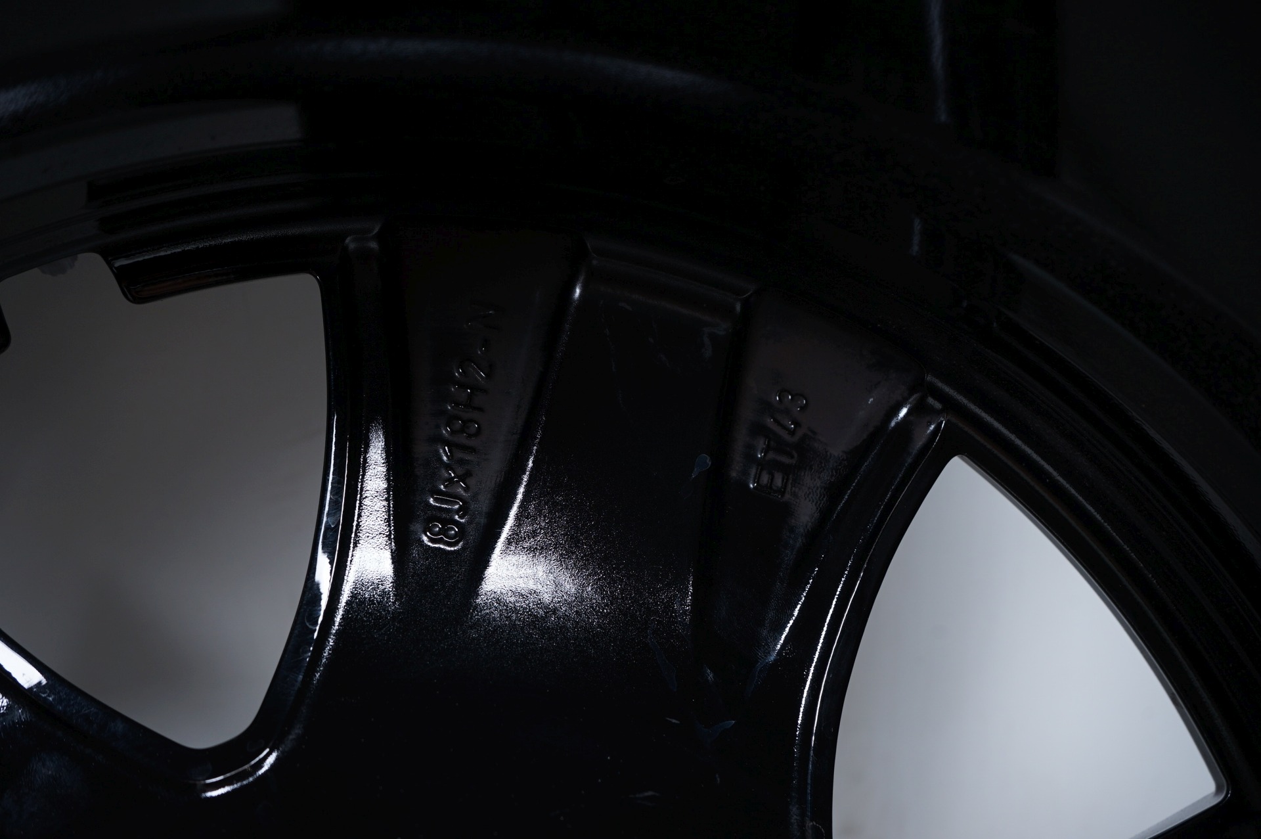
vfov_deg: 31.8
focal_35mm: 42
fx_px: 1470
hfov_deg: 46.4
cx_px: 630
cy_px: 420
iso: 250
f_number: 7.1
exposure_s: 1/125
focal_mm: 42
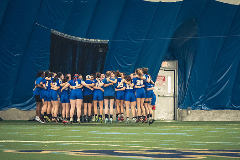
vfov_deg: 4.1
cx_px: 131
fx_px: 2205
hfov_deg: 6.2
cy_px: 87
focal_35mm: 331
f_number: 2.8
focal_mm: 200
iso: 12800
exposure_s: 1/500
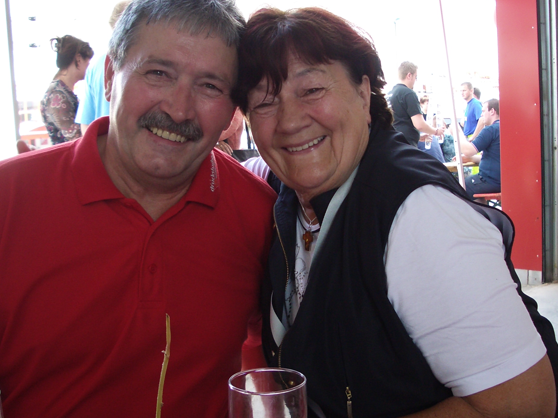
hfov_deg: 39.6
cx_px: 294
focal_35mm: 48
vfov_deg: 30.3
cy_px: 207
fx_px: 774
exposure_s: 1/80
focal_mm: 5.8
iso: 100
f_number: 2.6
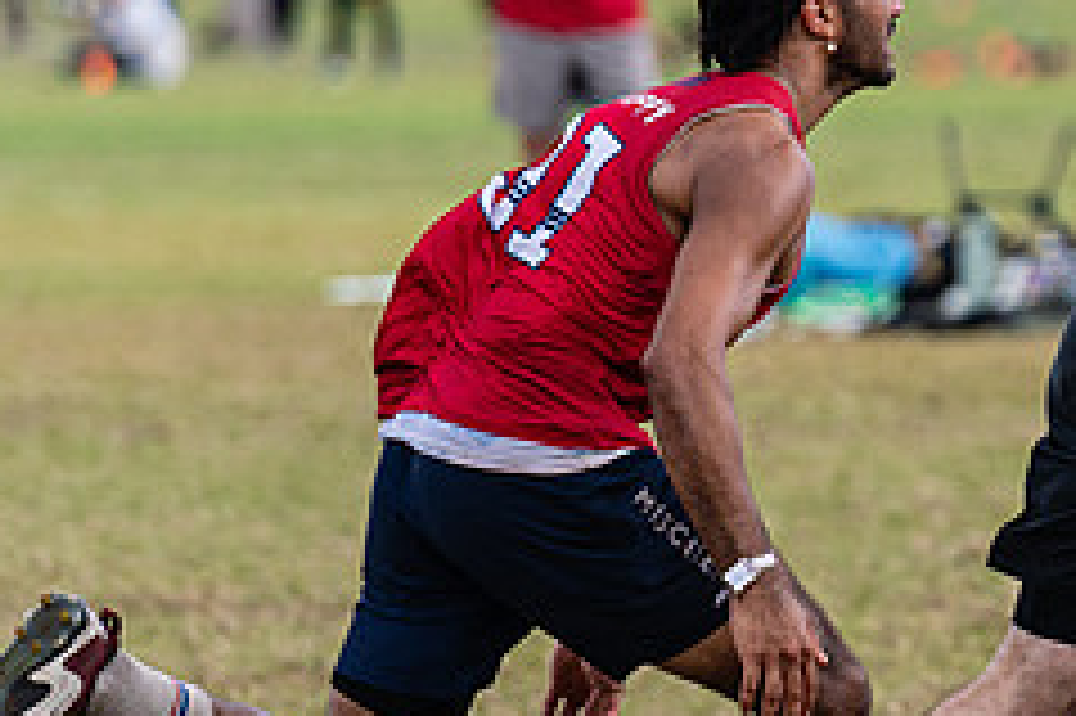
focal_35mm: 878
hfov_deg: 2.3
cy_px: 198
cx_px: 1753
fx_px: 26224
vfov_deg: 1.6
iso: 110
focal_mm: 200
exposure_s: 1/1600
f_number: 3.2
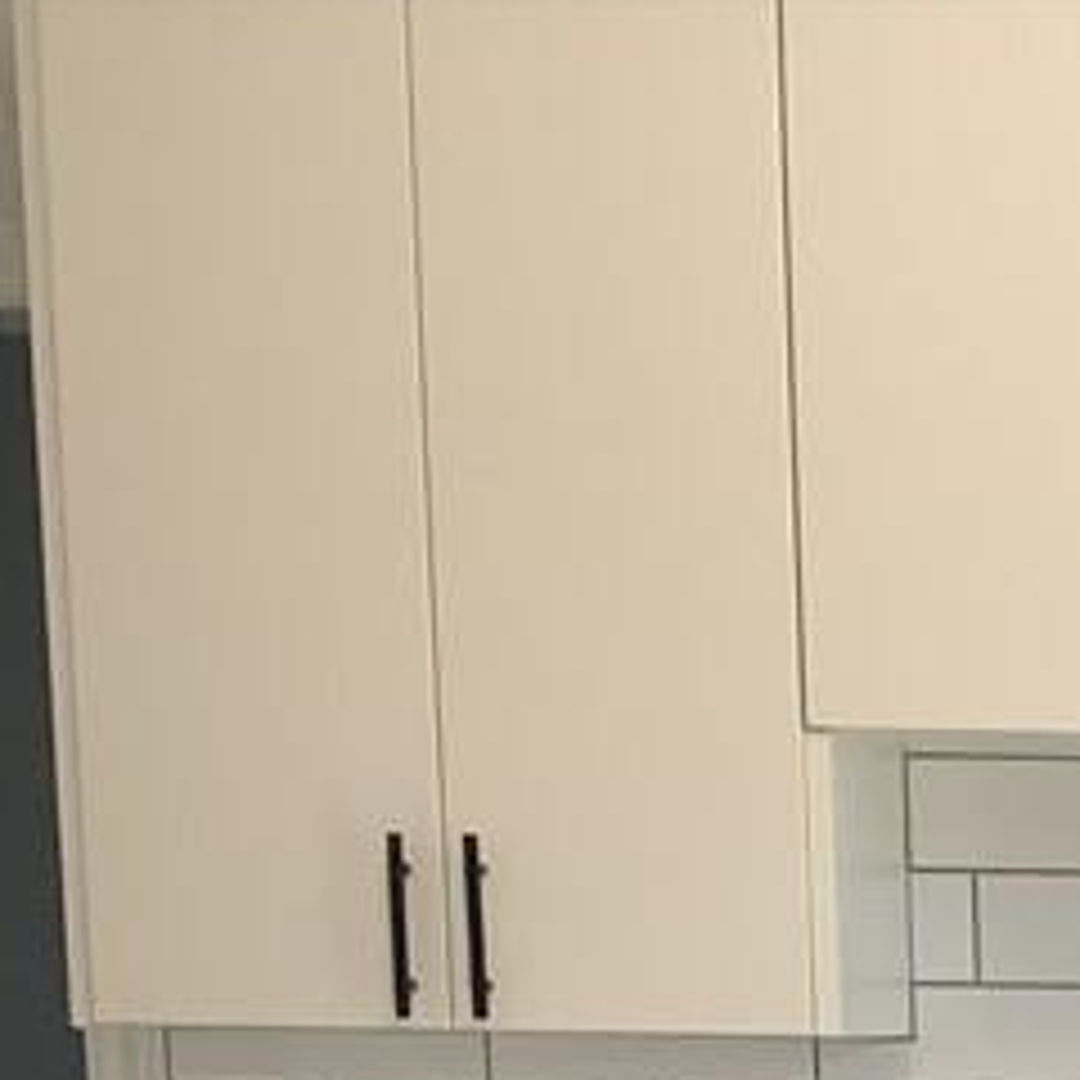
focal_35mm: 117
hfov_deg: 13.8
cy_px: 1714
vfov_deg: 13.8
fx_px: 4130
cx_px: 1724
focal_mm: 3.3
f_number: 2.4
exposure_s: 1/120
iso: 80
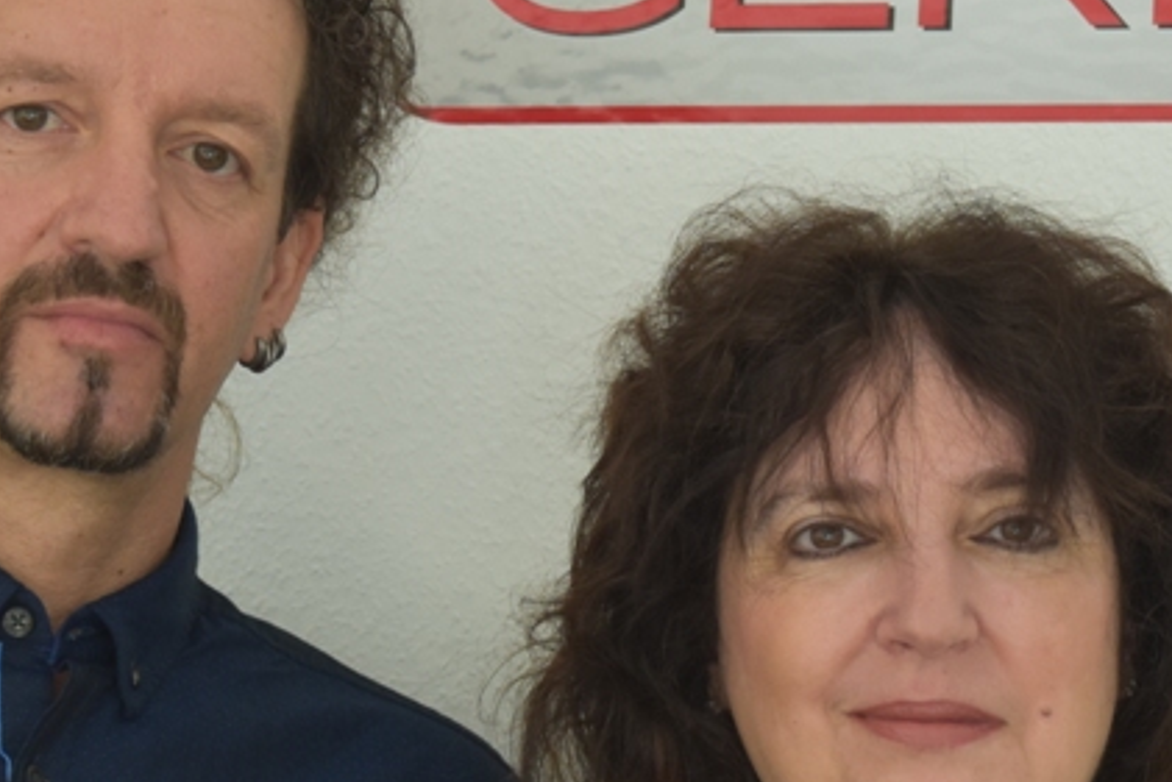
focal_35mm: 205
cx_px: 518
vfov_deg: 6.7
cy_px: 445
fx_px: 6676
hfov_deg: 10.0
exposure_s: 1/40
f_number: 5.3
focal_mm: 48
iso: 400
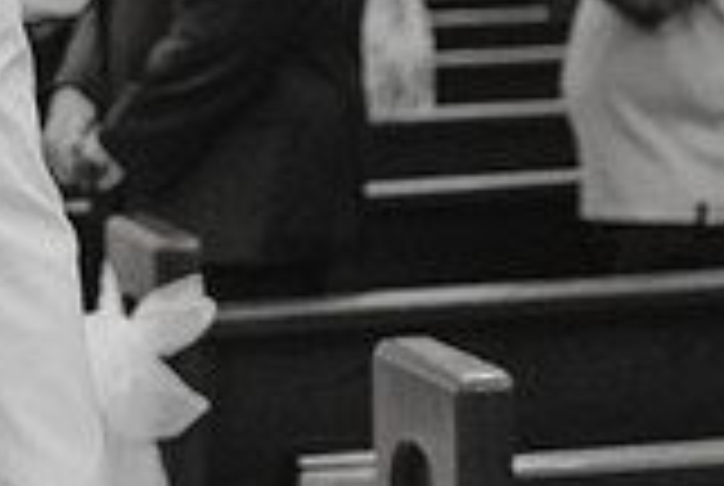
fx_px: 3103
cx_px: -428
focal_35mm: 154
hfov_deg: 12.5
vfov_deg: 8.9
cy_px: 5
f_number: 2.5
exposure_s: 1/160
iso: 1600
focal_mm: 35
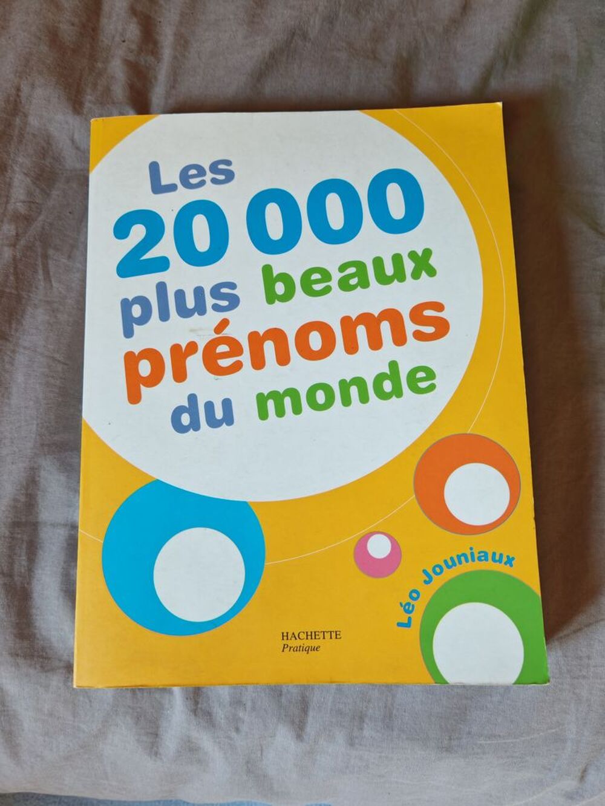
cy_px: 403
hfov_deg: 51.4
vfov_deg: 65.3
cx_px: 302
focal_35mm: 27
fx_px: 629
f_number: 1.9
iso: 800
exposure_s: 1/50
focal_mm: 6.67
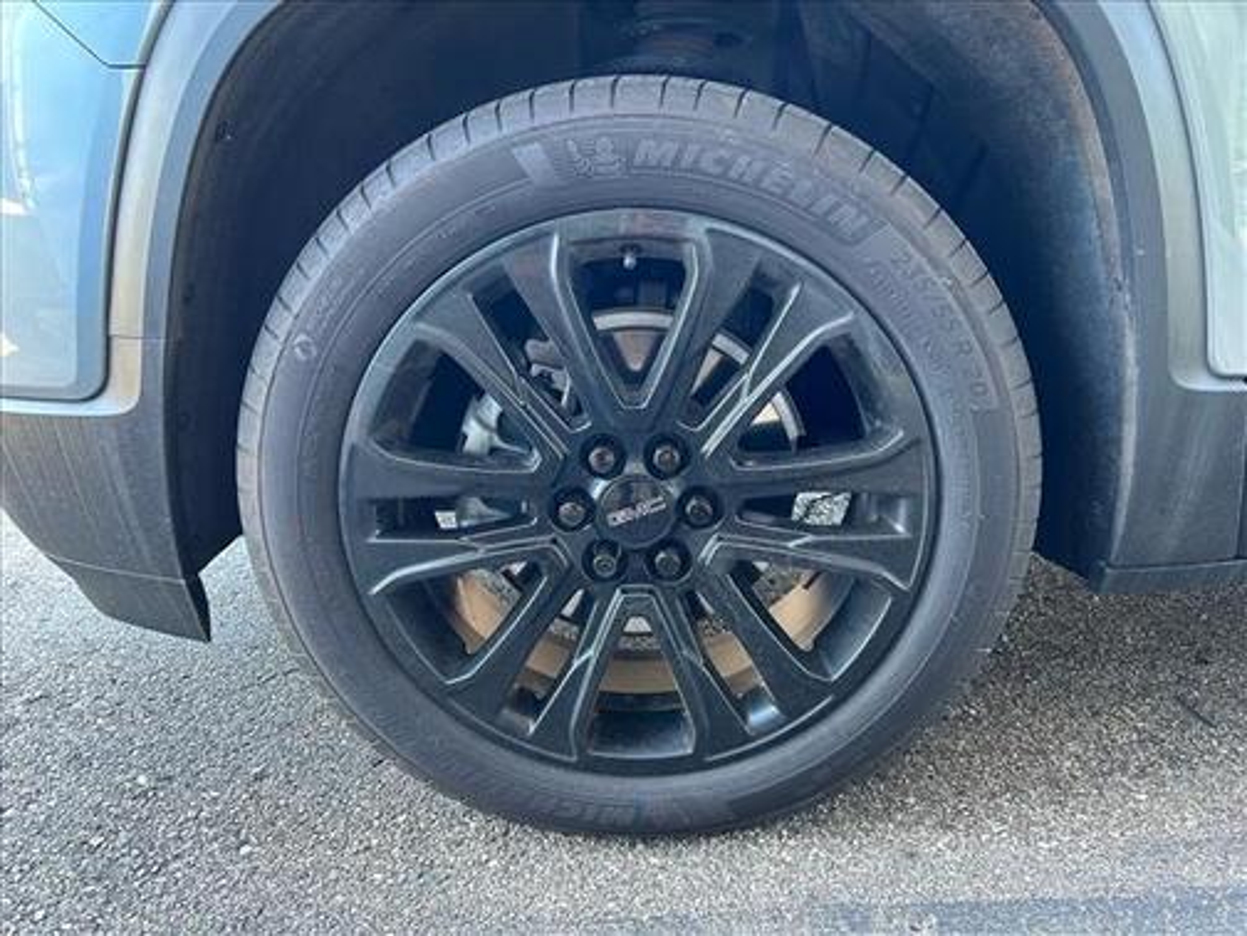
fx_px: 937
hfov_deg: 67.3
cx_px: 624
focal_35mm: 26
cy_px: 468
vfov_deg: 53.1
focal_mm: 5.7
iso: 125
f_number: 1.5
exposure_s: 1/67
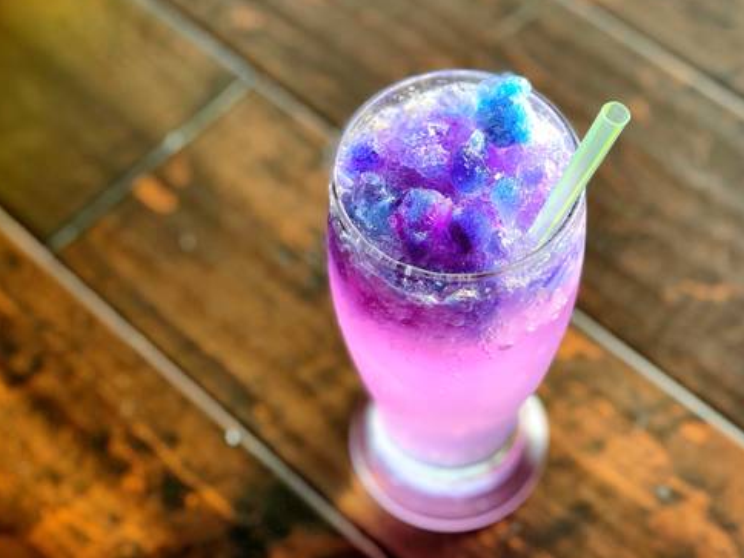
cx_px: 312
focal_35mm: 69
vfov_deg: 21.3
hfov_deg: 28.1
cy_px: 221
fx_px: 1483
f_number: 2.8
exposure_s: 1/120
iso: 25
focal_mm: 6.6
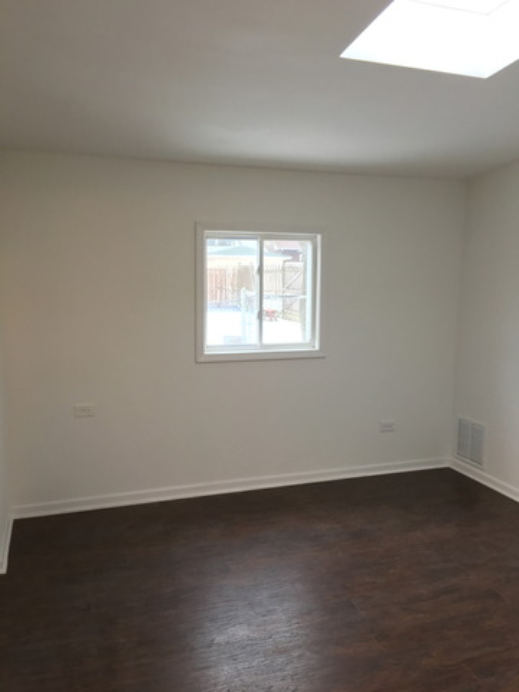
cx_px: 260
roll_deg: -1.1
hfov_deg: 48.2
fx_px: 580
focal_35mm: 29
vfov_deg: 61.7
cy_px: 346
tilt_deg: -5.8
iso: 160
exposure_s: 1/30
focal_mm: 4.15
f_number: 2.2
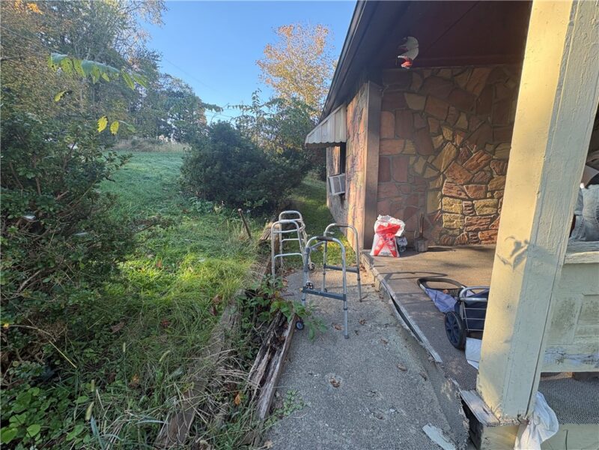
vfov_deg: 85.7
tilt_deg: -11.2
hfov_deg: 102.1
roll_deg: +2.3
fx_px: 242
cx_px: 300
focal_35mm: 14
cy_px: 225
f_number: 2.2
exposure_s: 1/126
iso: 64
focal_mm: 2.22
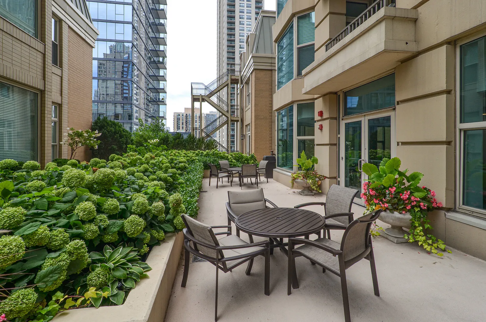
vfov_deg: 71.8
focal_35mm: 16
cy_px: 161
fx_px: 222
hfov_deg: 95.1
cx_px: 243
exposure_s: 1/200
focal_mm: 11
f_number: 7.1
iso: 200
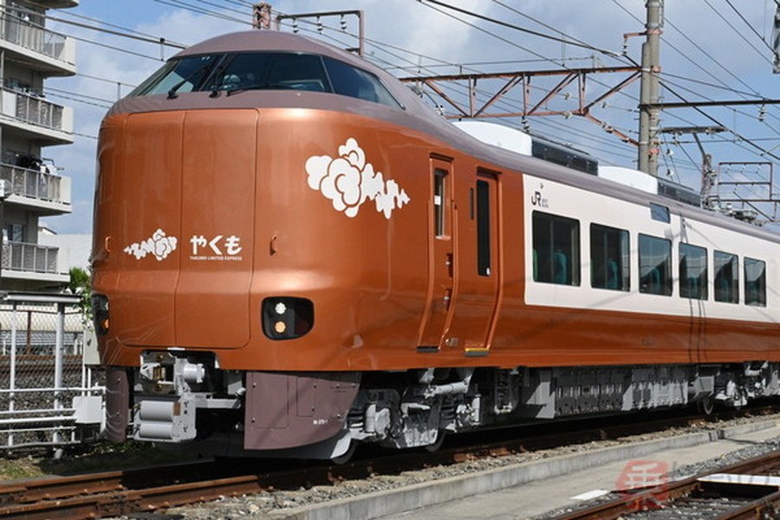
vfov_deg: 18.2
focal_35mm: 75
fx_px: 1625
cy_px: 260
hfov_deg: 27.0
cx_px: 390
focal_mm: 50
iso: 2500
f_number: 20
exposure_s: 1/1600
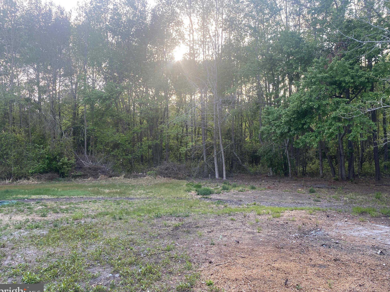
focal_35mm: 27
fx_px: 304
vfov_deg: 51.4
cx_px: 197
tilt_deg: +2.2
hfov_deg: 65.3
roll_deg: -0.4
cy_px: 148
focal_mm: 4.25
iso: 32
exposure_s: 1/132
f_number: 1.8
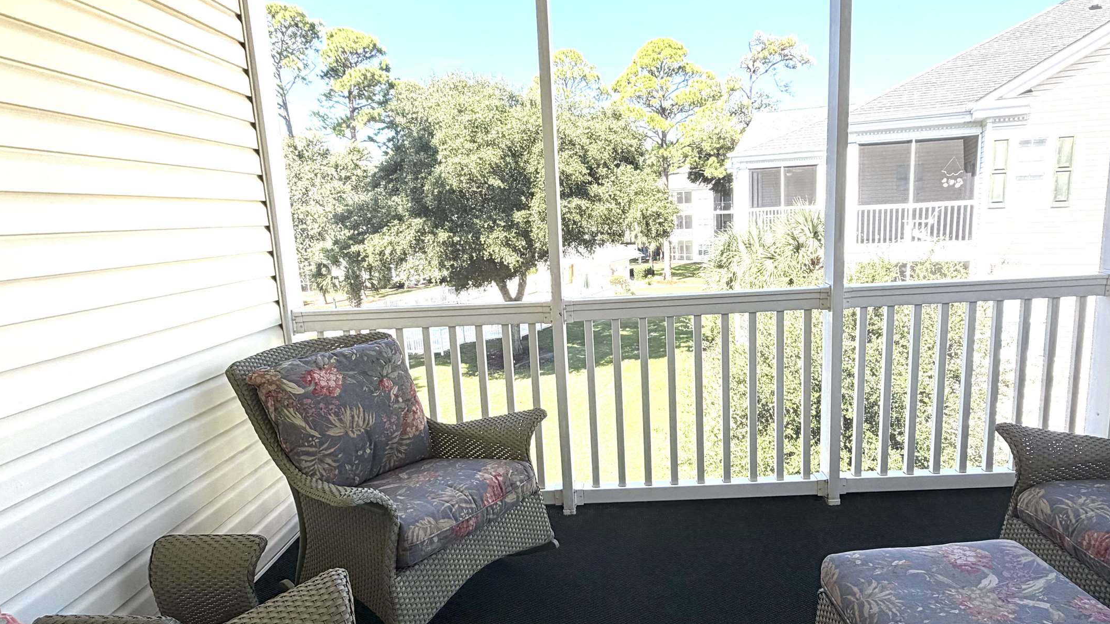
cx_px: 606
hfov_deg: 81.0
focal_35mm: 22
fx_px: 648
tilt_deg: -9.5
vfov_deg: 51.5
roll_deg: +2.5
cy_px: 321
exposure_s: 1/502
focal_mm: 2.22
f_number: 2.2
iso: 64
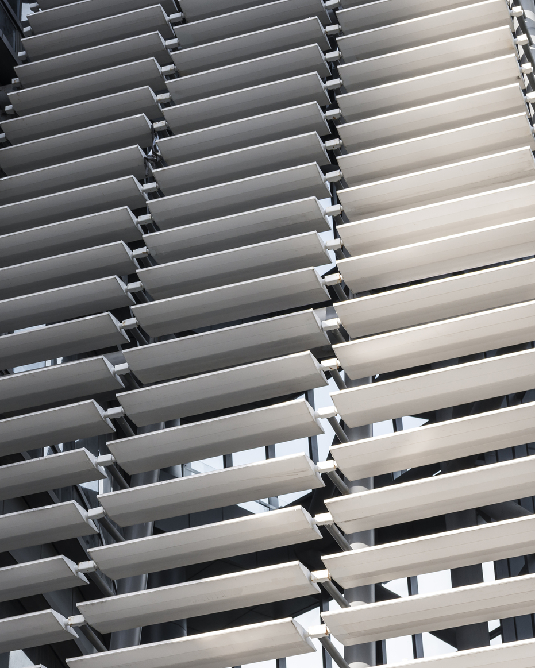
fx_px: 2236
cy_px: 352
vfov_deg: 17.0
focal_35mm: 113
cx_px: -35
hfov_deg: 13.4
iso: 200
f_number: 11
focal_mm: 70
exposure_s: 1/100
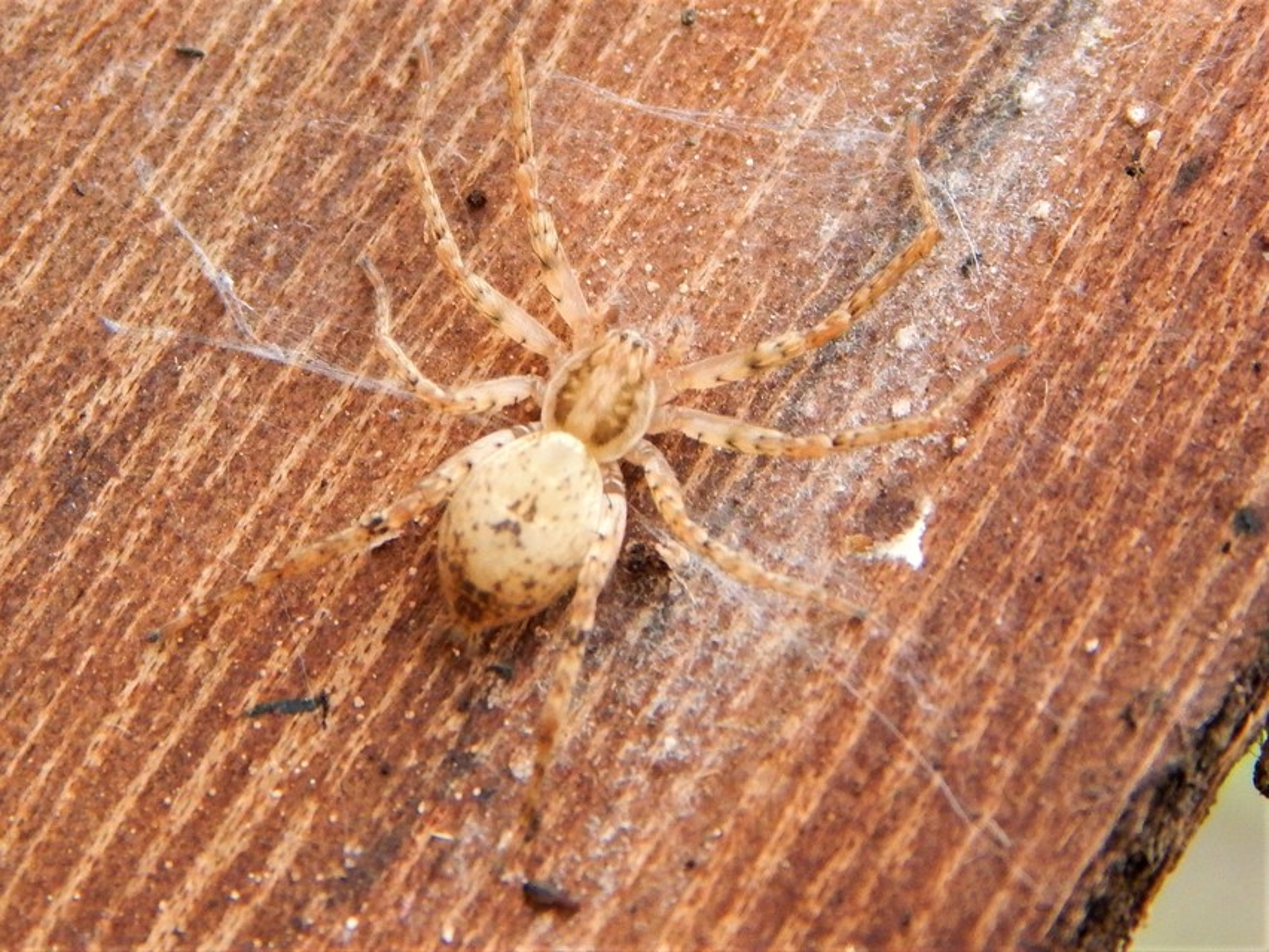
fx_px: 3813
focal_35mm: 104
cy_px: 476
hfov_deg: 18.9
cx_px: 634
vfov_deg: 14.2
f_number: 4.5
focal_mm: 18.7
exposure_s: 1/160
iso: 400
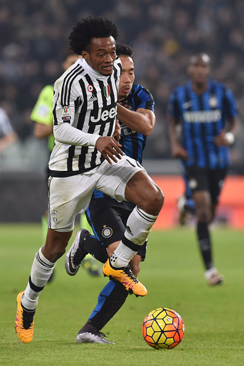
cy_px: 183
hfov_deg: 3.4
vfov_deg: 5.2
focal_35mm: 400
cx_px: 122
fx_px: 4066
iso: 1600
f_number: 4
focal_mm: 400
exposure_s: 1/1600
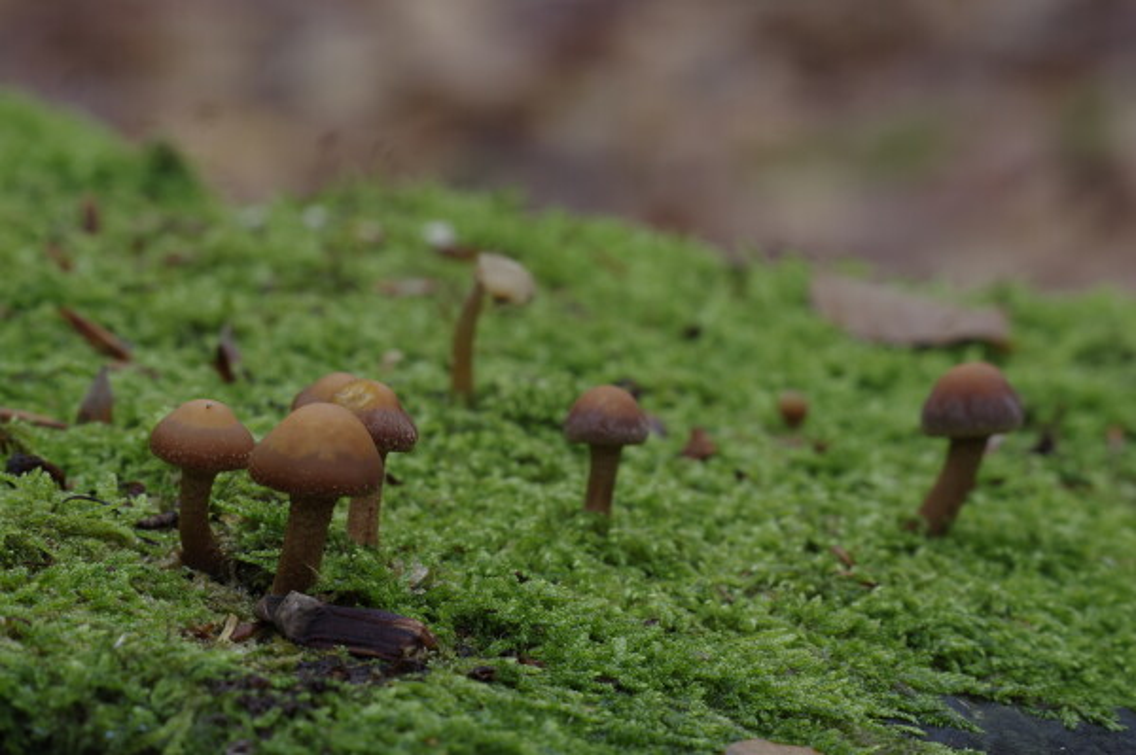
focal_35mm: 285
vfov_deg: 4.8
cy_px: 378
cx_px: 568
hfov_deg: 7.2
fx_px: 8986
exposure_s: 1/8
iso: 200
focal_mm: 190
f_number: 11
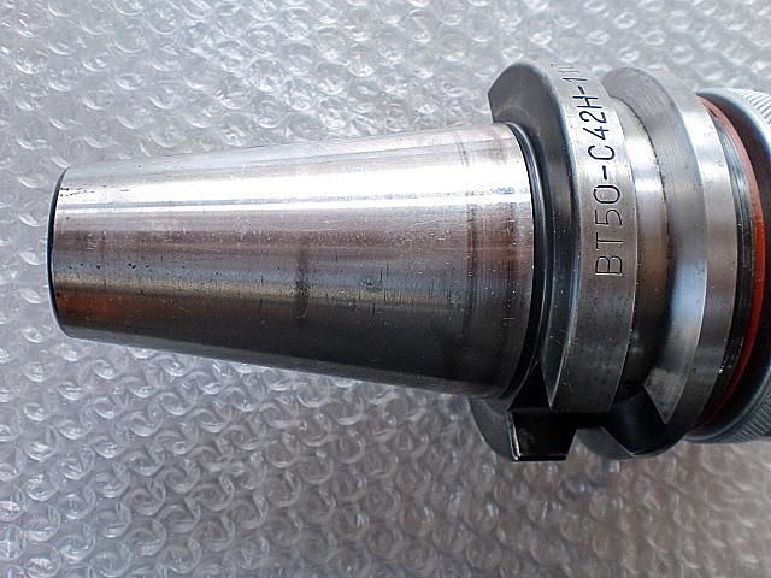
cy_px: 289
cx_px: 386
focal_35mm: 35
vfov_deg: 40.7
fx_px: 780
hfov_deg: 52.6
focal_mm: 6.3
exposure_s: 1/80
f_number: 3.1
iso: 64
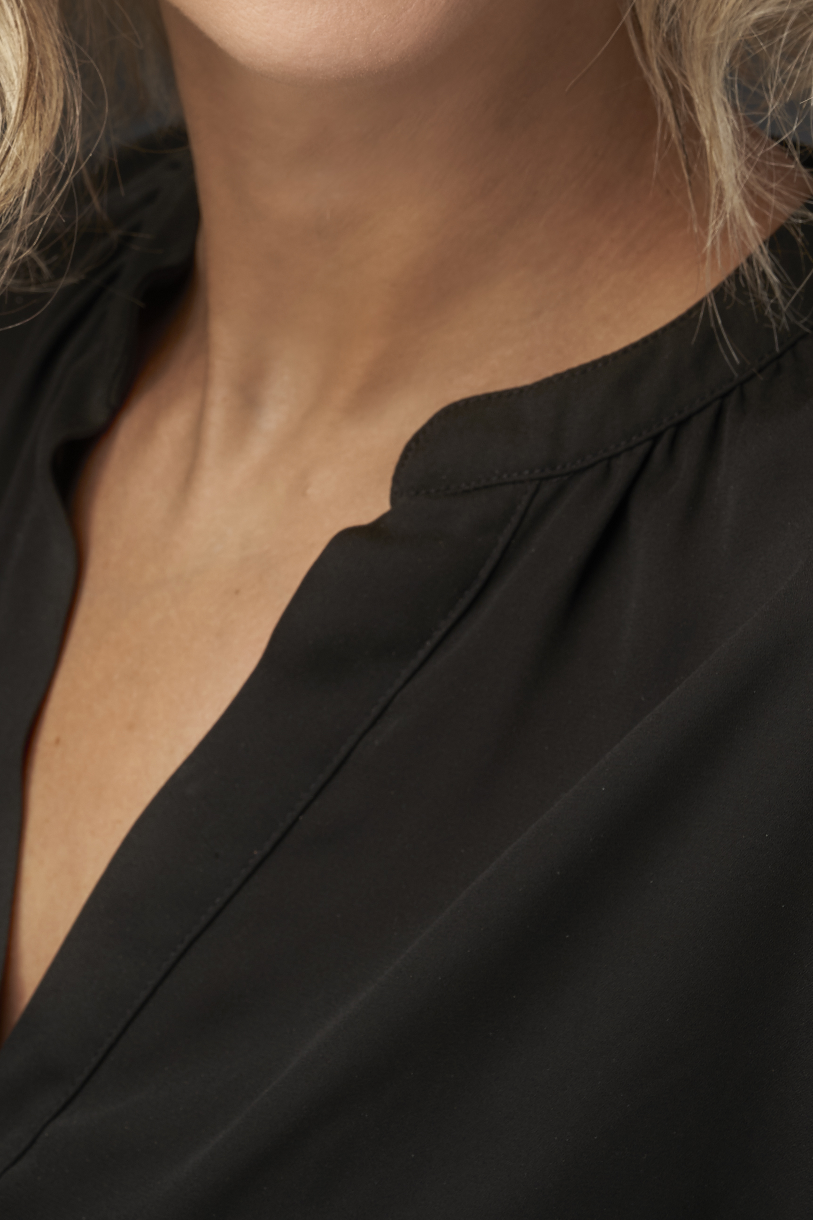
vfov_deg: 9.8
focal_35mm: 208
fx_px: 7045
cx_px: 256
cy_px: -73
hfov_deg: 6.6
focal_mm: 90
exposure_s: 1/125
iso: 100
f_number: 10
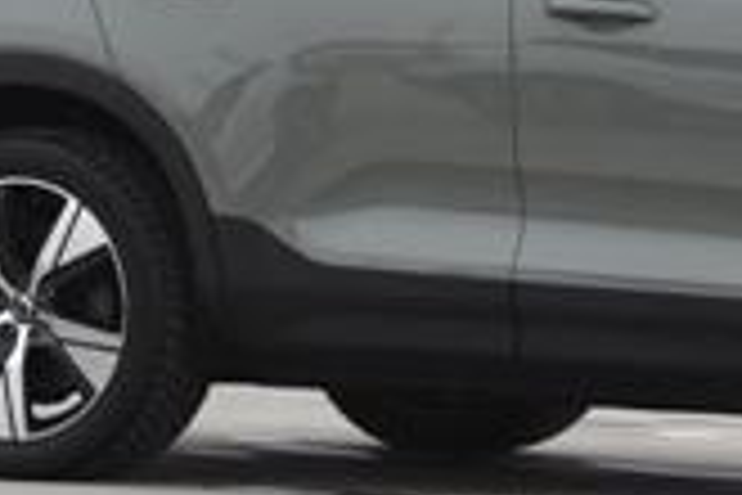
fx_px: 15704
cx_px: 94
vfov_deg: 1.8
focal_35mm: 762
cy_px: -677
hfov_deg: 2.7
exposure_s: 1/500
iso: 1000
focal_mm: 82
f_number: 5
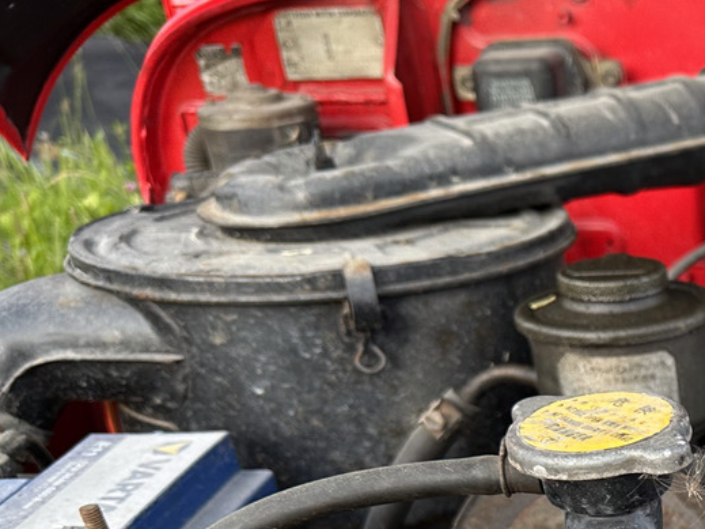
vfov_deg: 19.4
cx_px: 926
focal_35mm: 71
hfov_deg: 23.9
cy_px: 649
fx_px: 1446
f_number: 1.78
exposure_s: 1/245
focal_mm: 6.86
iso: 80
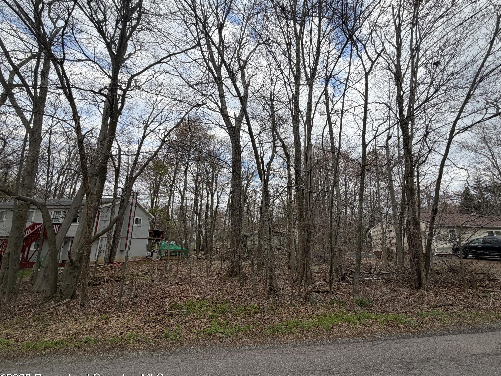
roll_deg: +0.2
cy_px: 195
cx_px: 265
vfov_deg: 81.7
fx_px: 217
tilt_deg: +13.2
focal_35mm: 15
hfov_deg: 98.1
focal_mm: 2.22
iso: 50
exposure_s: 1/502
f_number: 2.2
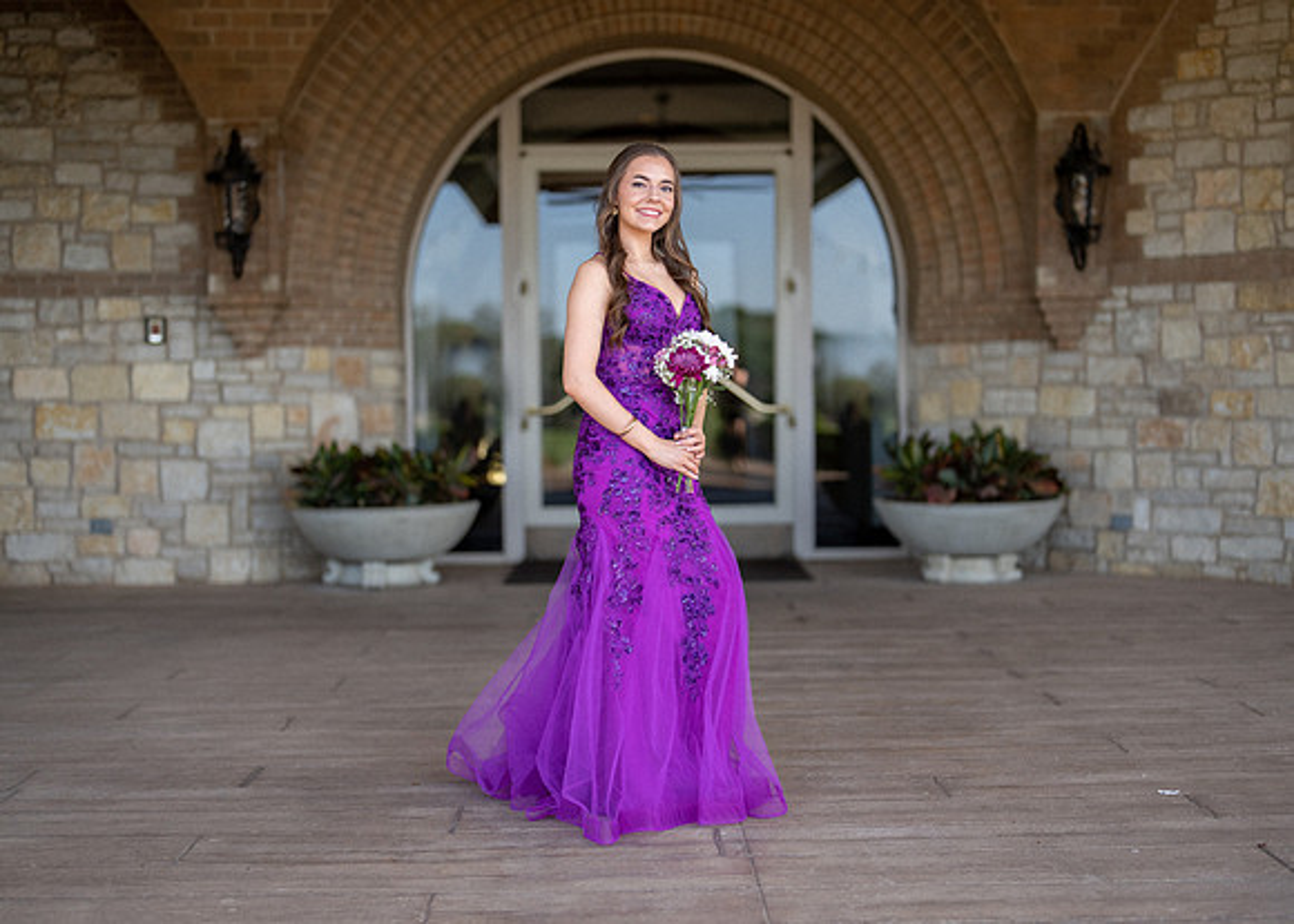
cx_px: 647
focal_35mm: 54
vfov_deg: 26.3
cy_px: 462
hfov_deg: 36.3
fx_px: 1976
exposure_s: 1/2000
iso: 160
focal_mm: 50
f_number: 1.2
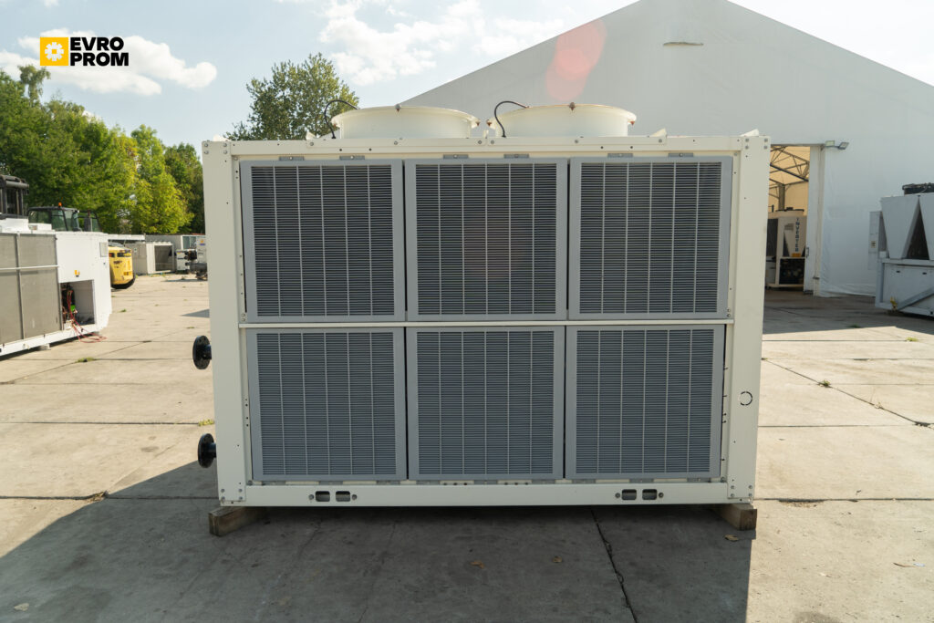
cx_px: 467
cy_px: 312
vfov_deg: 53.1
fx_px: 623
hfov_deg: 73.7
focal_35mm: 24
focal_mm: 24
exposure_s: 1/125
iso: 100
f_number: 5
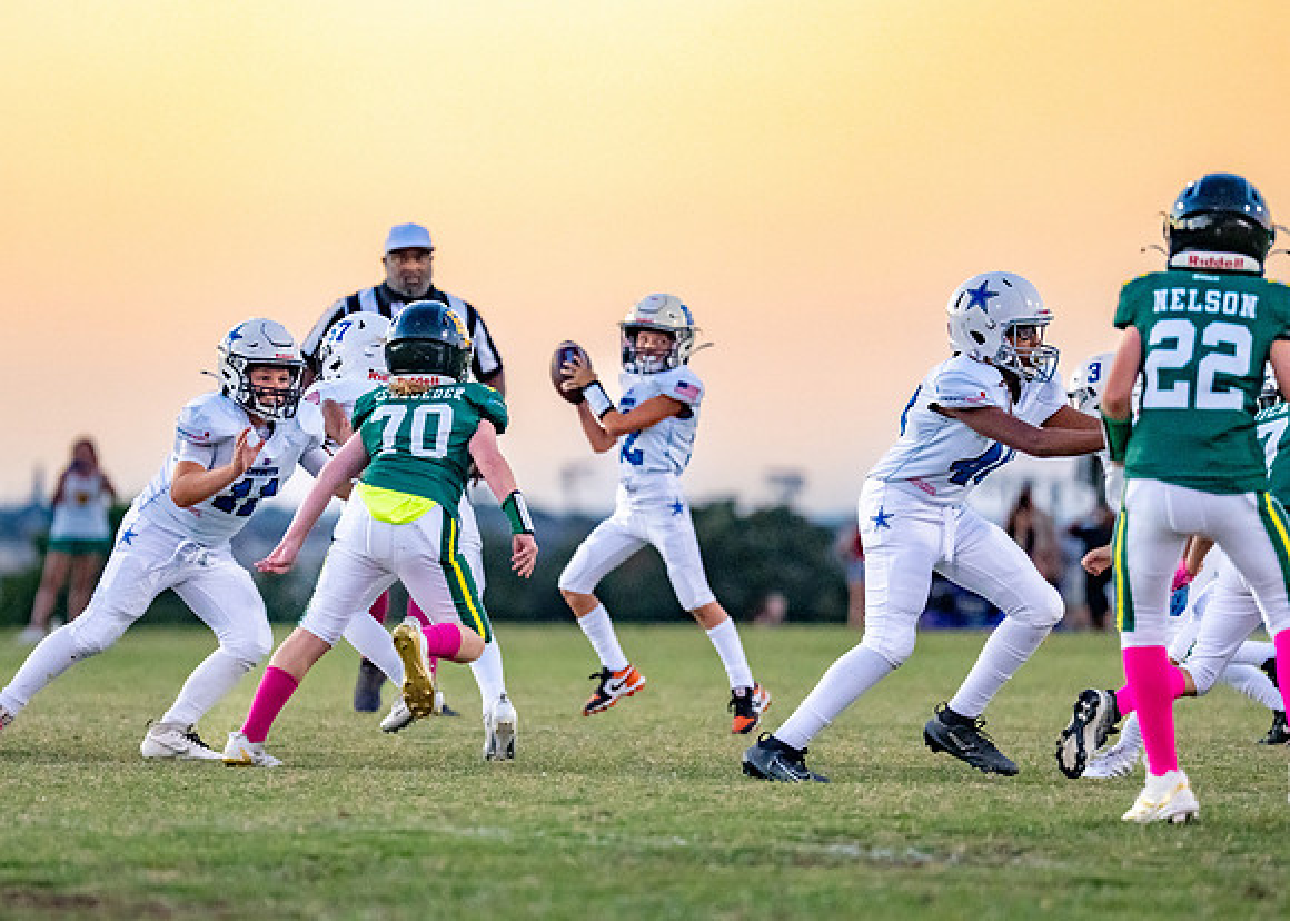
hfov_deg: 7.5
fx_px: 9884
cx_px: 513
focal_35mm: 270
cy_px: 525
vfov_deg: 5.3
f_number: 2.8
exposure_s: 1/1600
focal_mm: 200
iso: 4000
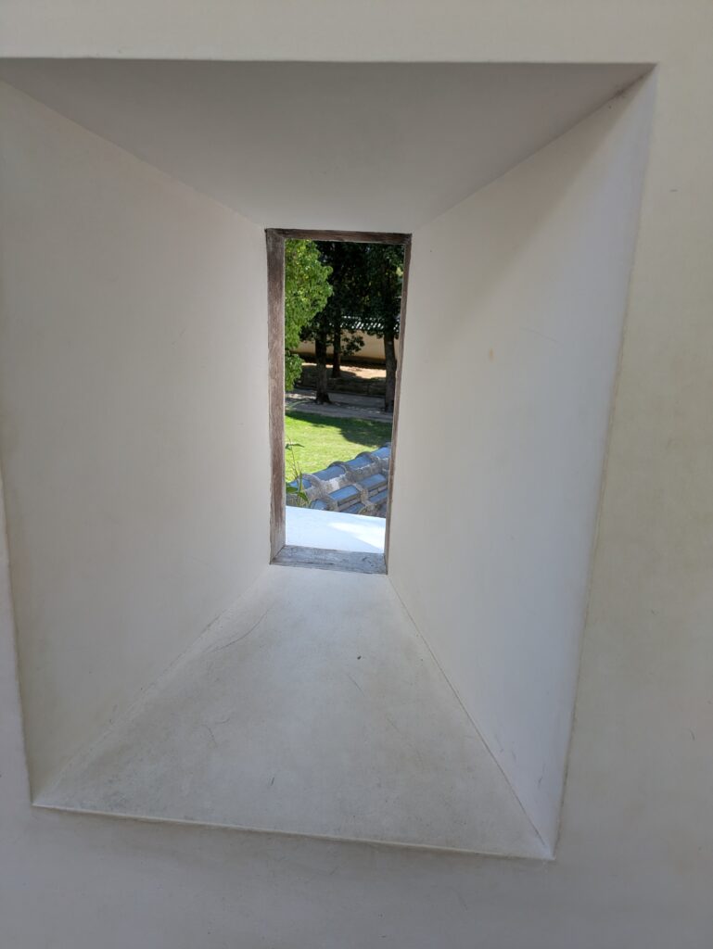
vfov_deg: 69.4
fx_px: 686
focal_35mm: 25
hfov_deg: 54.9
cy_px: 474
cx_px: 356
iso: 43
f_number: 1.89
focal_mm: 5.43
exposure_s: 1/711
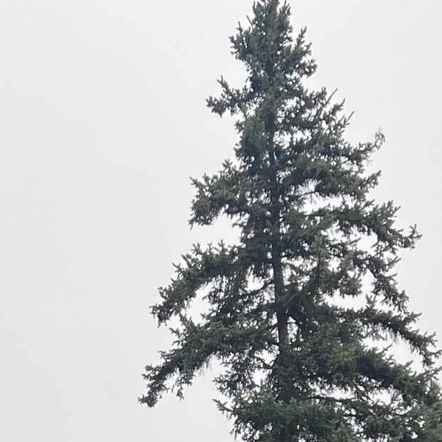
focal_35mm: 114
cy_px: 708
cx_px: -81
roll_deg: +0.6
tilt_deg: +12.4
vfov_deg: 14.1
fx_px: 1647
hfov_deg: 14.8
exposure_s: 1/237
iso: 40
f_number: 1.5
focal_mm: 5.7
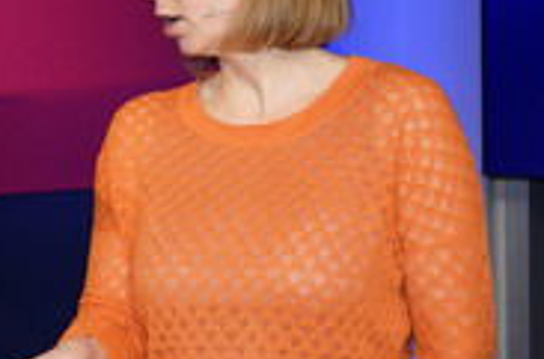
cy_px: 202
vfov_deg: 16.2
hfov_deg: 23.0
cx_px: -37
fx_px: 1266
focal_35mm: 84
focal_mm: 34
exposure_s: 1/125
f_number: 5
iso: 1600
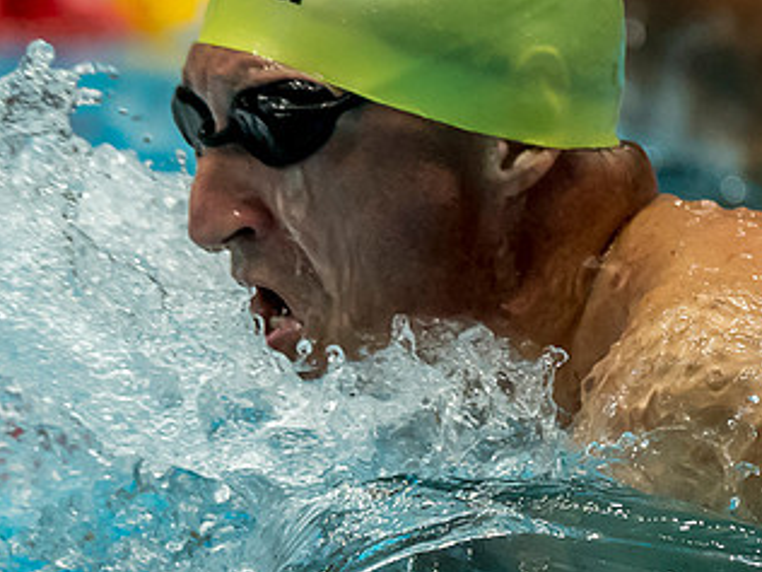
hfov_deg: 1.7
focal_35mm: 1189
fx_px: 26173
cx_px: 395
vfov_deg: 1.3
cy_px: 639
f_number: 2.8
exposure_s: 1/800
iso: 2000
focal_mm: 200
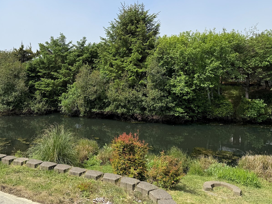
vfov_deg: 44.0
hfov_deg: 55.7
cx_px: 91
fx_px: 251
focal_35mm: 32
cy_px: 85
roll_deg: -0.1
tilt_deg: -2.3
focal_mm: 6.76
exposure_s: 1/3759
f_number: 1.78
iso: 80
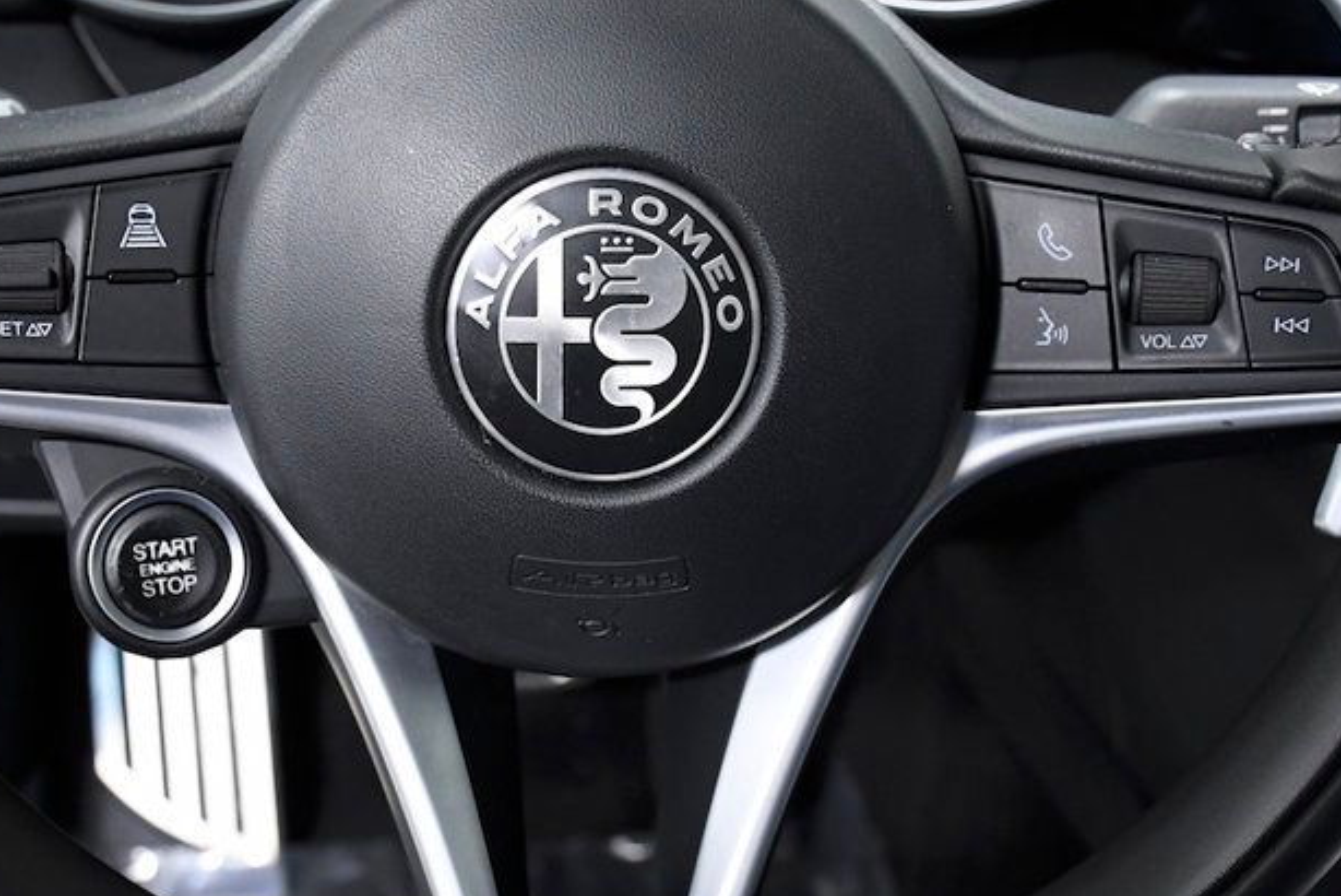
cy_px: 515
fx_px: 2050
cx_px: 596
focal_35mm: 55
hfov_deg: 36.2
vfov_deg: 24.6
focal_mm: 22
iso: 2500
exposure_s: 1/80
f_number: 4.5
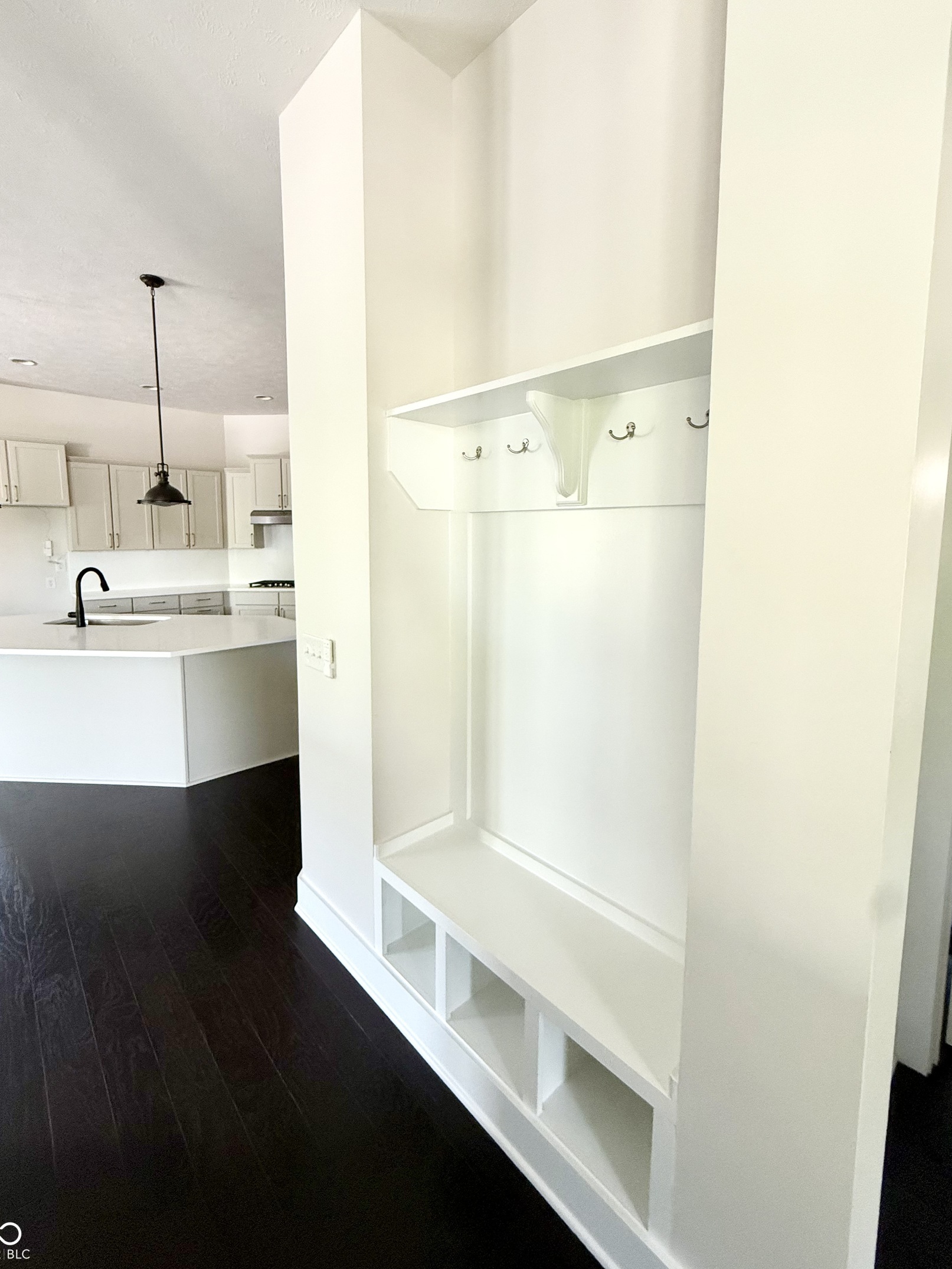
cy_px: 595
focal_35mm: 15
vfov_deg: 98.0
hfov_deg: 81.7
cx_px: 453
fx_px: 550
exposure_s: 1/77
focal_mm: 2.22
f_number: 2.2
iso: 320
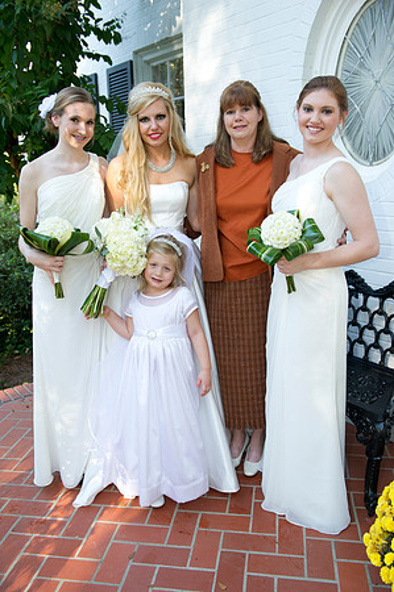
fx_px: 527
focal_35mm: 32
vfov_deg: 58.8
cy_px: 296
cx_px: 197
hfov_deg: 41.0
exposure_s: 1/125
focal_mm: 32
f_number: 5.6
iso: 500
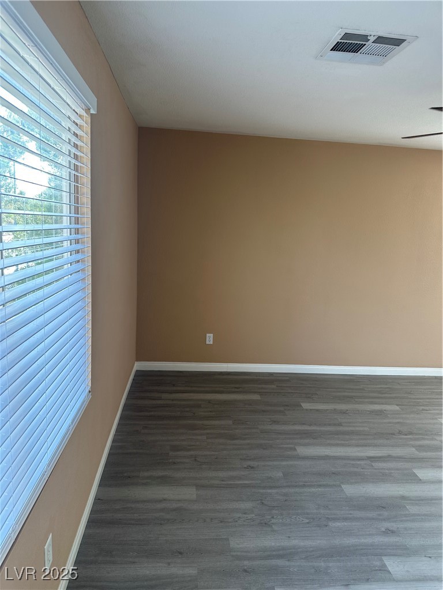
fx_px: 410
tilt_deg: -9.6
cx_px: 222
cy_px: 295
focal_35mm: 24
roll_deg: -3.4
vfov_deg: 71.6
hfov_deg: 56.8
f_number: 1.78
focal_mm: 6.86
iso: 80
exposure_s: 1/128
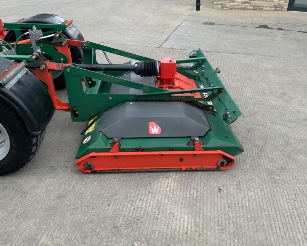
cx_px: 165
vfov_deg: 47.1
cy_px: 125
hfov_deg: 57.1
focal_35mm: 31
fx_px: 282
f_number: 1.8
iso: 16
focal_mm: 3
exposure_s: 1/375
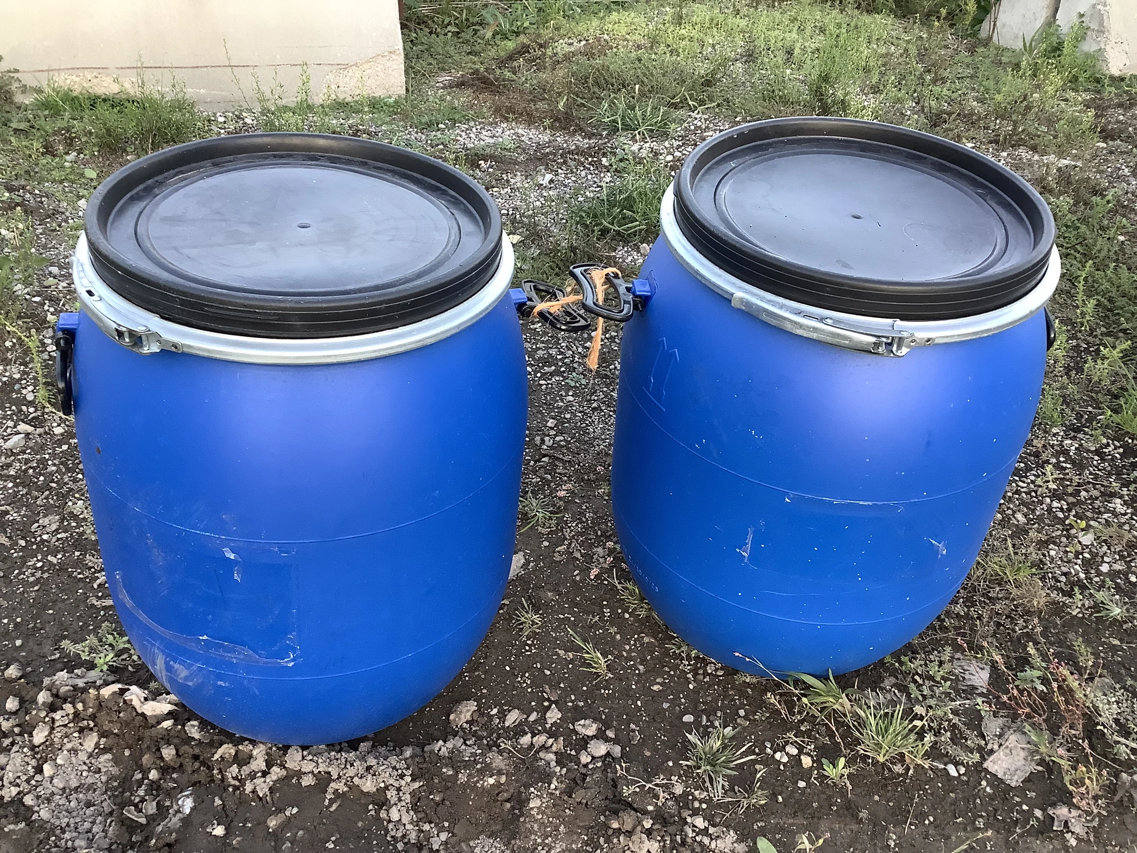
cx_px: 568
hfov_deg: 58.4
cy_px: 426
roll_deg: -2.6
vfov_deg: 45.4
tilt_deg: -34.1
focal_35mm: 31
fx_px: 1018
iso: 100
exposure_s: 1/60
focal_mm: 3.3
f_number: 2.4
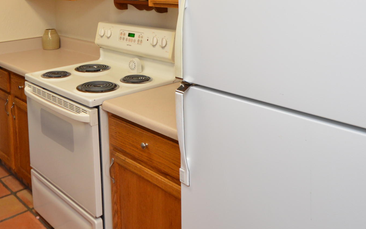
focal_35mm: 44
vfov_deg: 27.0
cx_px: 100
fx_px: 440
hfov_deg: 43.9
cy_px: -16
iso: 400
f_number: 4.5
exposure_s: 1/80
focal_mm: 13
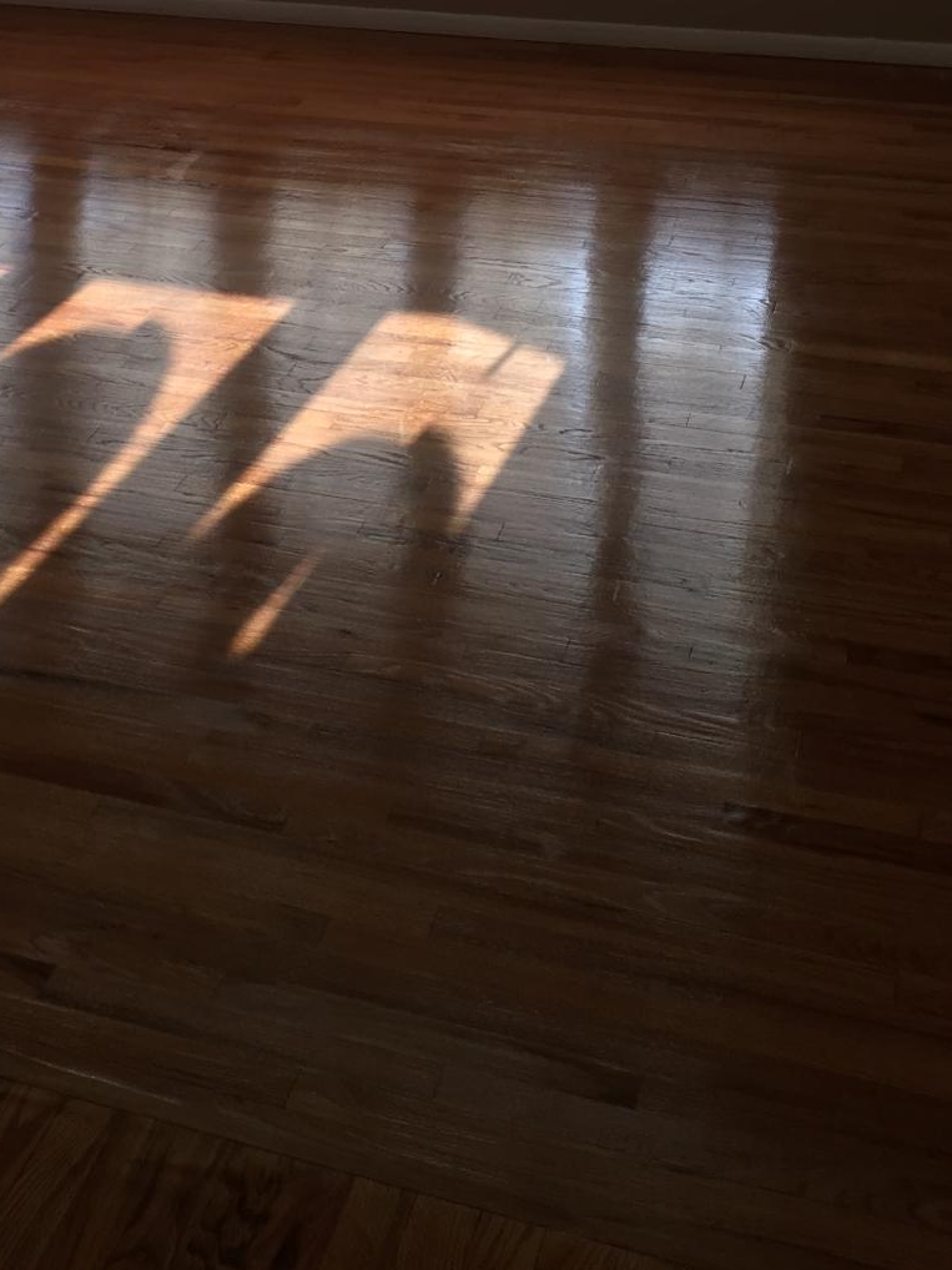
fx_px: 2091
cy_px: 110
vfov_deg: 32.0
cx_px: 143
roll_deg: +2.5
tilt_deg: -17.3
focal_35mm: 57
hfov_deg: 25.1
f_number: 2.2
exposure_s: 1/150
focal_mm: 4.15
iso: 25
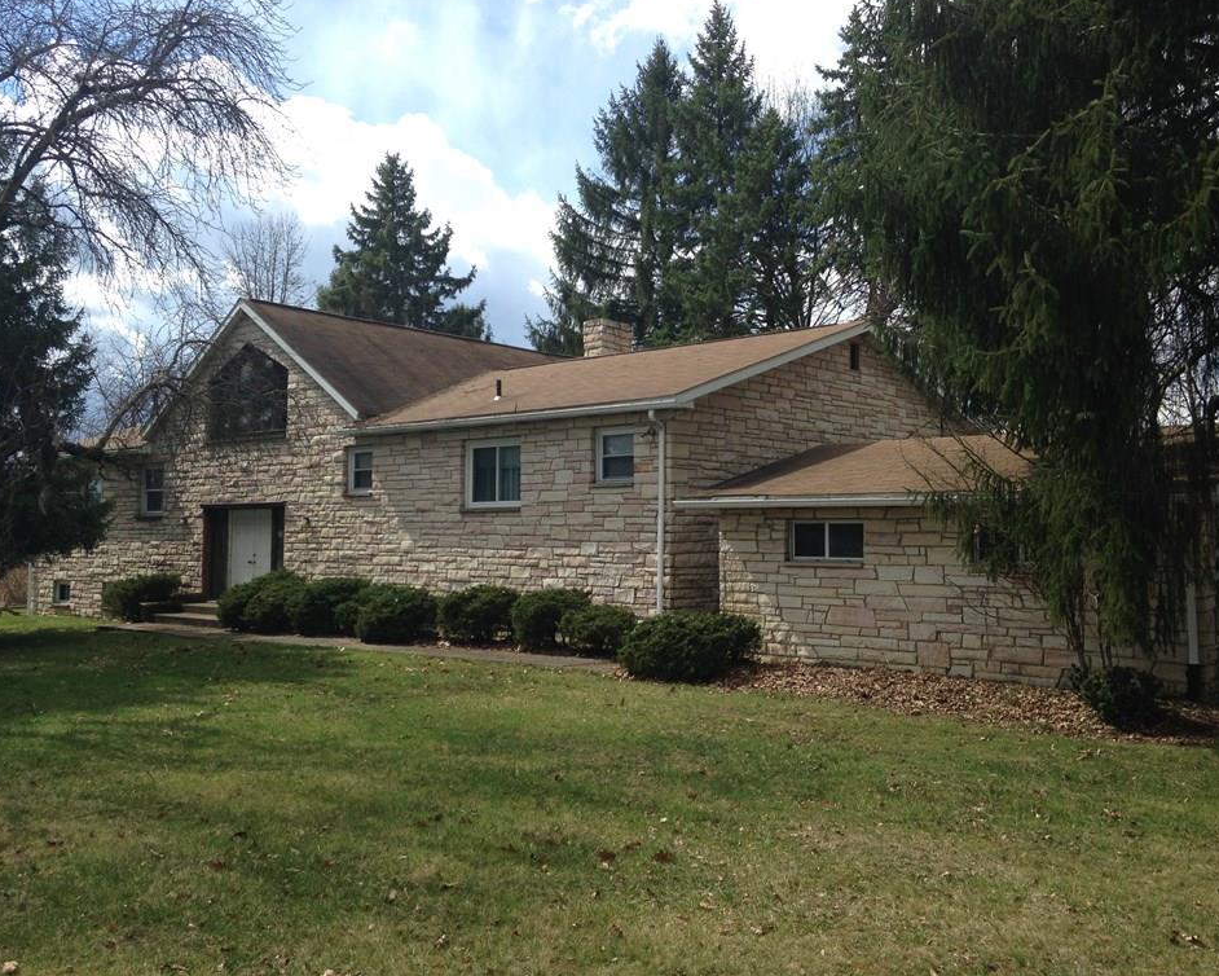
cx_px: 615
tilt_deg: +1.7
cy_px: 480
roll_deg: -0.4
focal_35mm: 35
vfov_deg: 42.2
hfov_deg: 51.5
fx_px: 1263
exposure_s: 1/1130
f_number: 2.4
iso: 50
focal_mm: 4.12
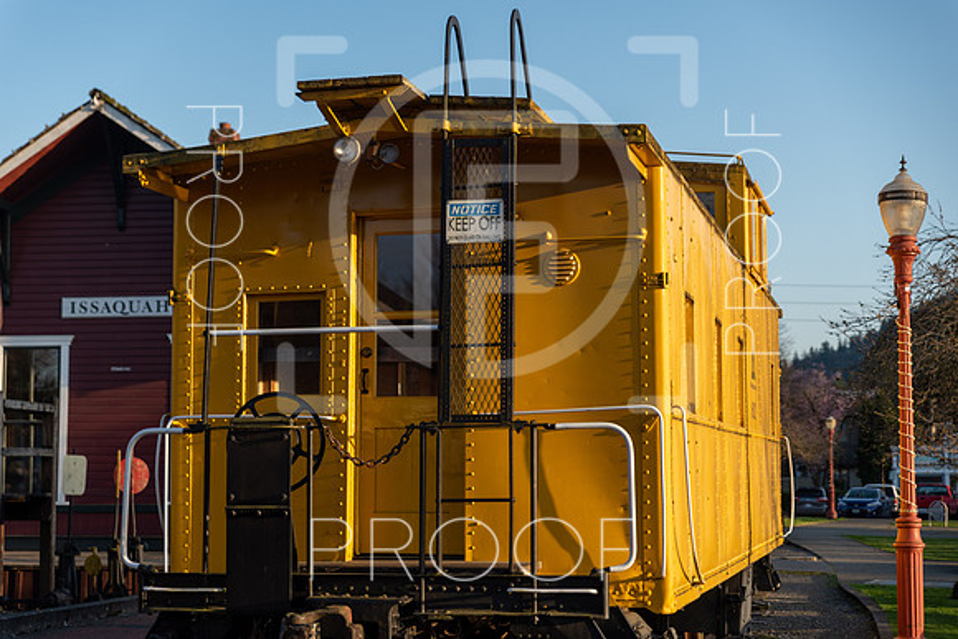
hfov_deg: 31.0
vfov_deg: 20.9
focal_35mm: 65
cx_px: 479
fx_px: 1730
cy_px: 320
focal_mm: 65
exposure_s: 1/1000
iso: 100
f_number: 2.8
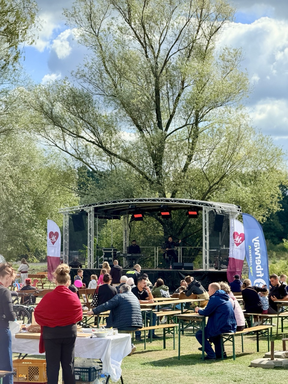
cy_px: 192
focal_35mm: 100
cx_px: 144
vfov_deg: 19.6
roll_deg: -0.1
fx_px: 1109
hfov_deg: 14.8
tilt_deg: +2.5
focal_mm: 16.89
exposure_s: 1/585
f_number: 2.8
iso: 50
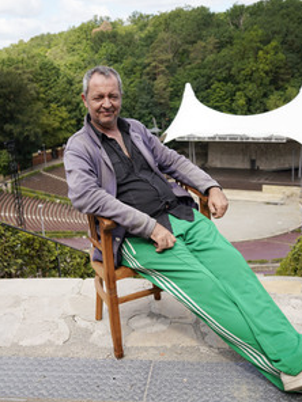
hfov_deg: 35.1
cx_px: 138
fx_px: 477
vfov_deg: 45.8
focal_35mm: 41
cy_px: 202
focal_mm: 28
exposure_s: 1/800
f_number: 3.5
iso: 100
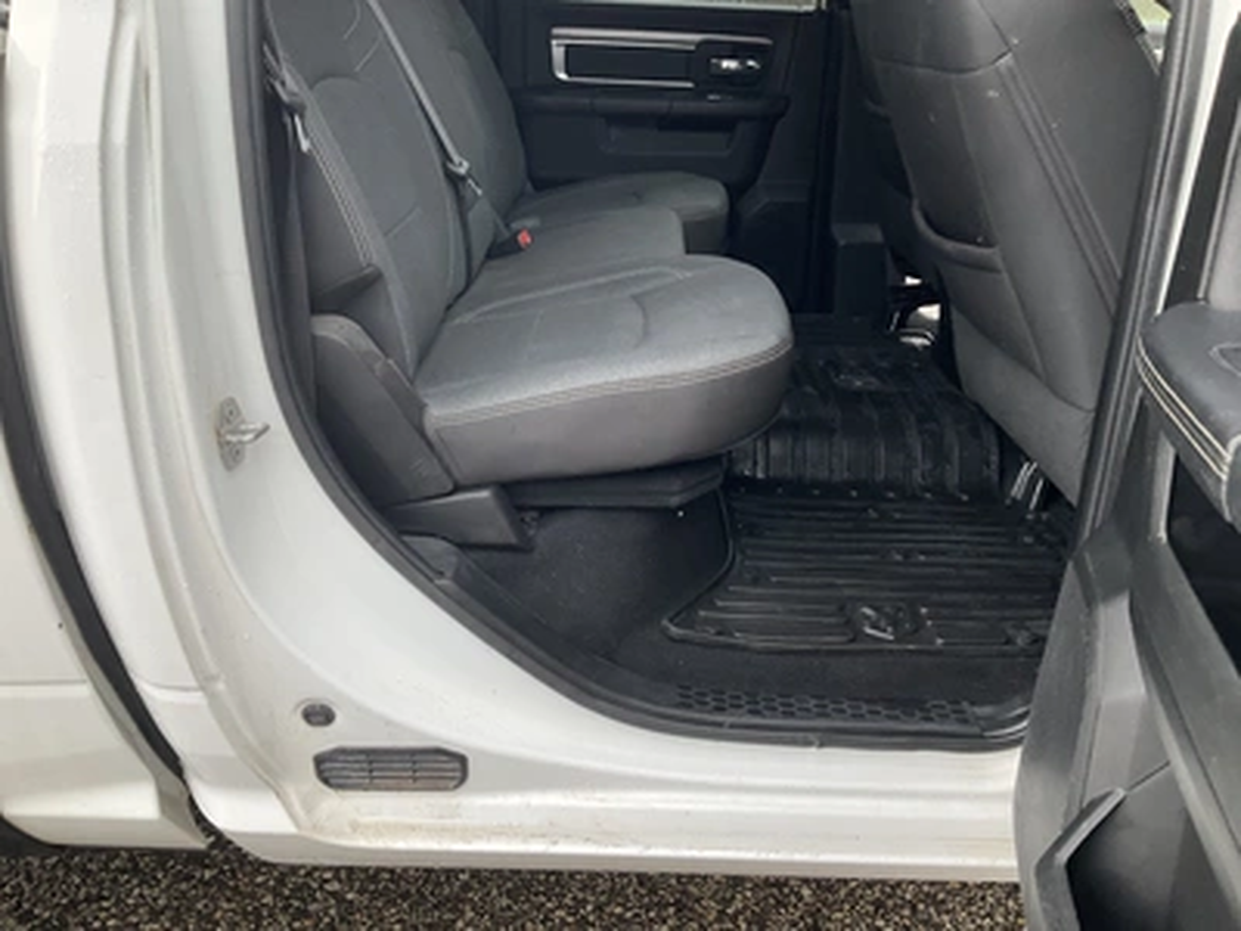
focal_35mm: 29
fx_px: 1040
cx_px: 620
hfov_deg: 61.7
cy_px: 466
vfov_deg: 48.2
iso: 64
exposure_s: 1/122
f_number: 1.8
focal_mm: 3
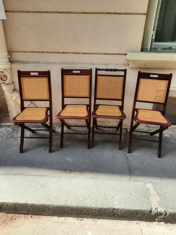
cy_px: 118
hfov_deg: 54.9
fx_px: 169
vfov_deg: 69.4
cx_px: 88
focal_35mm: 25
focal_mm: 4.6
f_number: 2
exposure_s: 1/189
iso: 32
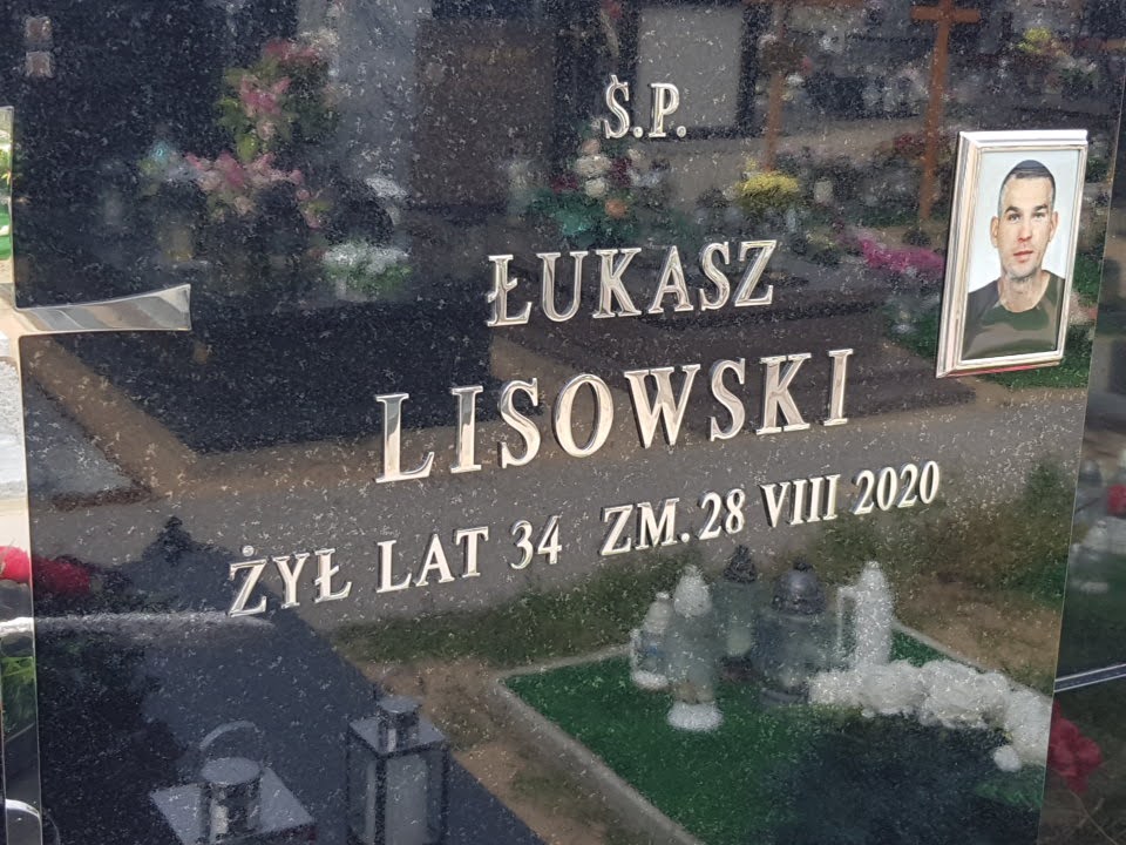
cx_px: 563
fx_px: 846
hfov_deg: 67.3
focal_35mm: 26
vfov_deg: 53.1
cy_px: 422
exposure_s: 1/506
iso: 40
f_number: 1.7
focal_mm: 4.2
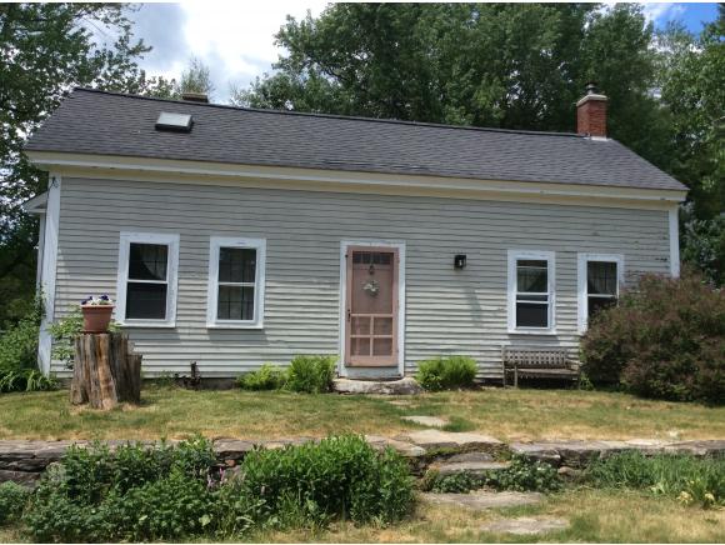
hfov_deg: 56.8
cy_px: 272
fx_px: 671
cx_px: 362
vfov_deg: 44.2
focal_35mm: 32
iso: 32
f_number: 2.4
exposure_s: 1/953
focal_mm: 3.3
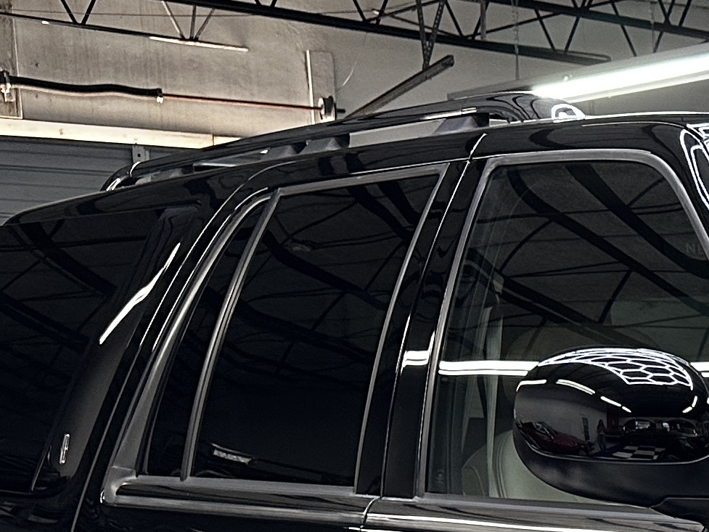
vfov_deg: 13.8
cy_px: 855
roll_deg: +0.1
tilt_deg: -11.2
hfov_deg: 17.1
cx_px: 1184
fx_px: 2028
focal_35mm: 99
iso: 125
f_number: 1.78
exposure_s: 1/60
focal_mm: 6.86
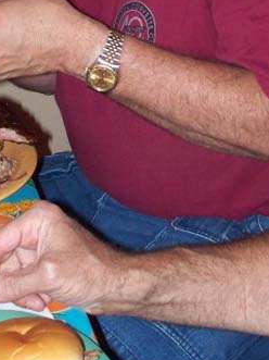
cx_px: 146
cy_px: 30
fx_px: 1203
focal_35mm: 116
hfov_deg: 12.8
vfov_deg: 16.7
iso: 200
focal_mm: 7.54
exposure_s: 1/30
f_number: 2.8
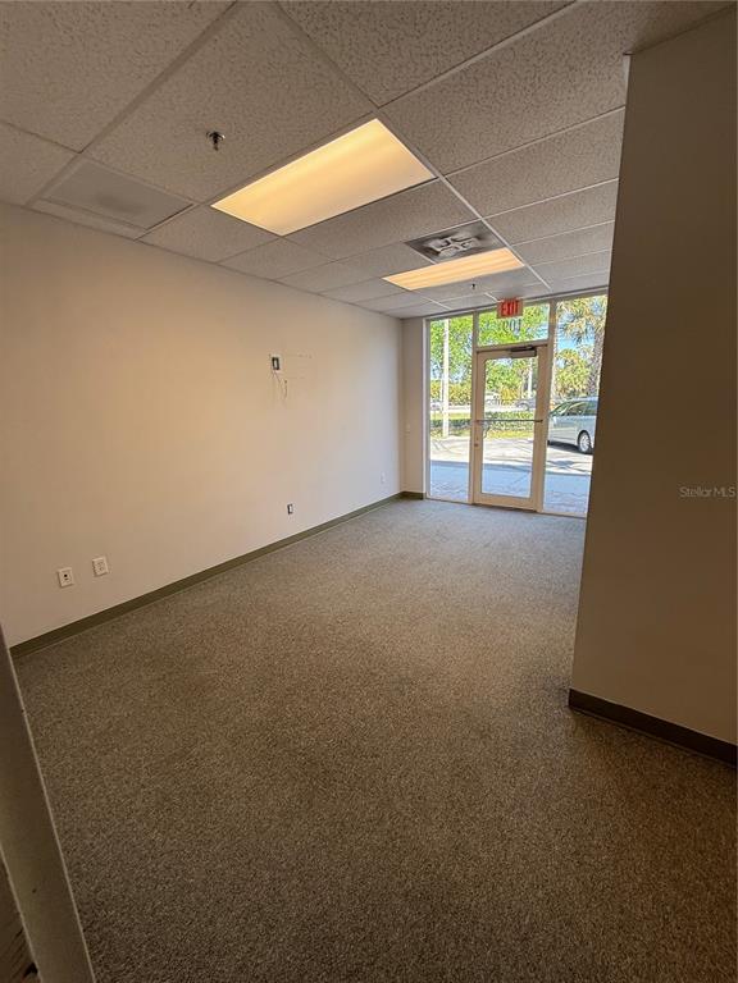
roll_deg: +1.9
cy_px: 492
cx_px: 369
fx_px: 398
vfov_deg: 102.1
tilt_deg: -10.2
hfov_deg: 85.7
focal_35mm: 14
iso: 50
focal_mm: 2.22
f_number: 2.2
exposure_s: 1/99
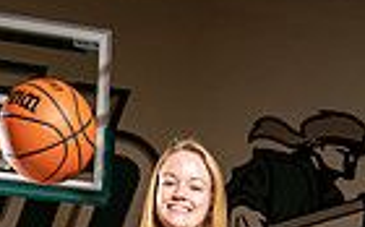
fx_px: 914
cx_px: 177
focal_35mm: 92
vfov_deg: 11.6
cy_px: 548
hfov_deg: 22.6
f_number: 5.6
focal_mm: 28
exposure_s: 1/250
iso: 400
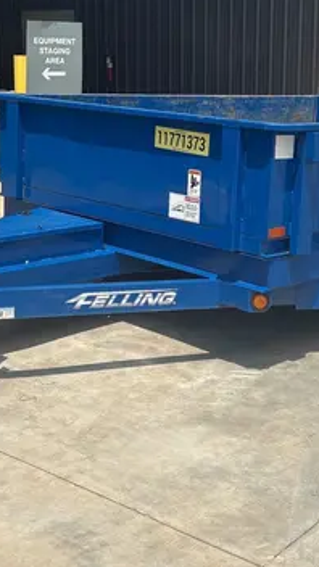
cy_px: 194
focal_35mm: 59
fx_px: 887
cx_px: 188
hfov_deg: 20.4
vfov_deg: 35.1
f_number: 1.6
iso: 50
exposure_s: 1/4630
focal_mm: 5.96
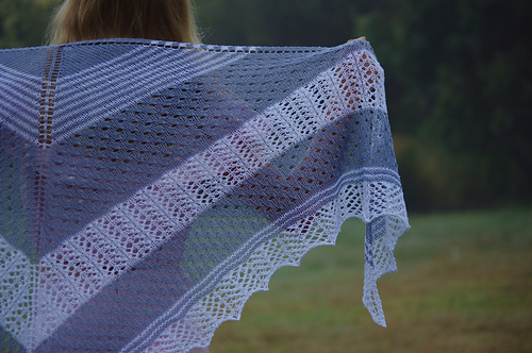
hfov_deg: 13.1
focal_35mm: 157
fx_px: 2317
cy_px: 176
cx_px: 266
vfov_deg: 8.7
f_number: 4.5
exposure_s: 1/160
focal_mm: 105
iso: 200
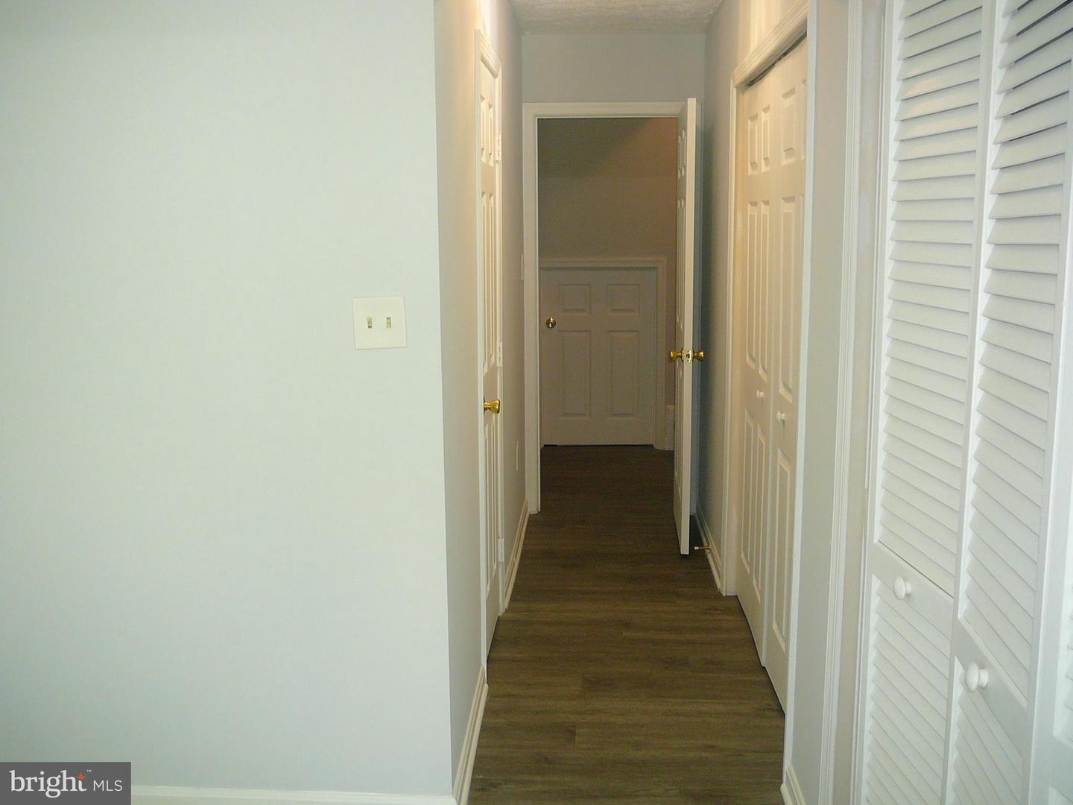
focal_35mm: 35
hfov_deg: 52.6
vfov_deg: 40.7
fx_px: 1085
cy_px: 402
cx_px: 536
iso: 100
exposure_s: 1/13
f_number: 2.8
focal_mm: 5.2
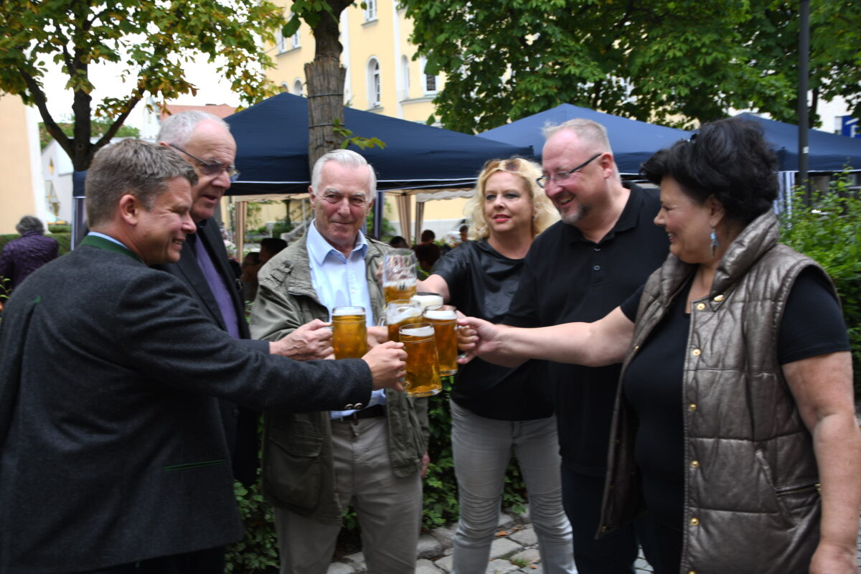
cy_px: 287
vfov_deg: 36.9
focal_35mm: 36
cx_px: 430
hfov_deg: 53.1
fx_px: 861
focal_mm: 24
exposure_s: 1/50
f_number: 3.5
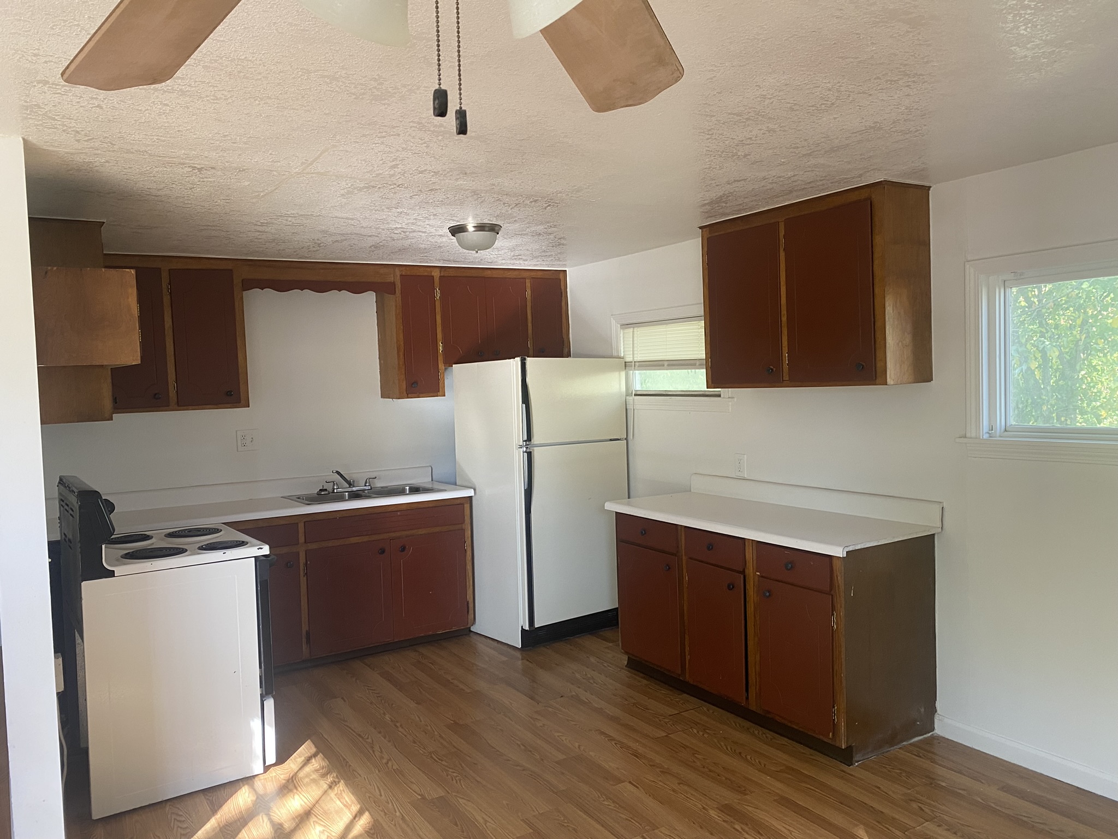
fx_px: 840
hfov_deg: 67.3
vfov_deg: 53.1
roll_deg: +0.6
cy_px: 420
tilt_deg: -1.1
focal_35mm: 26
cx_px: 559
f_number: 1.8
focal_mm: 4.25
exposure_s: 1/60
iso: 125
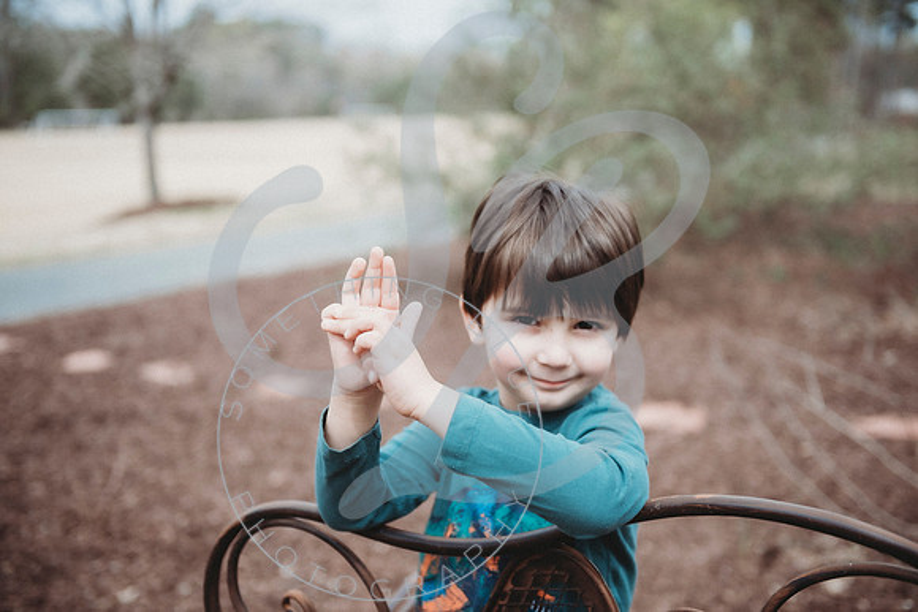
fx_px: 1224
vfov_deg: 28.1
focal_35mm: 48
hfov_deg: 41.1
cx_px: 459
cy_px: 306
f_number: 2.8
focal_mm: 48
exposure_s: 1/500
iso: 100
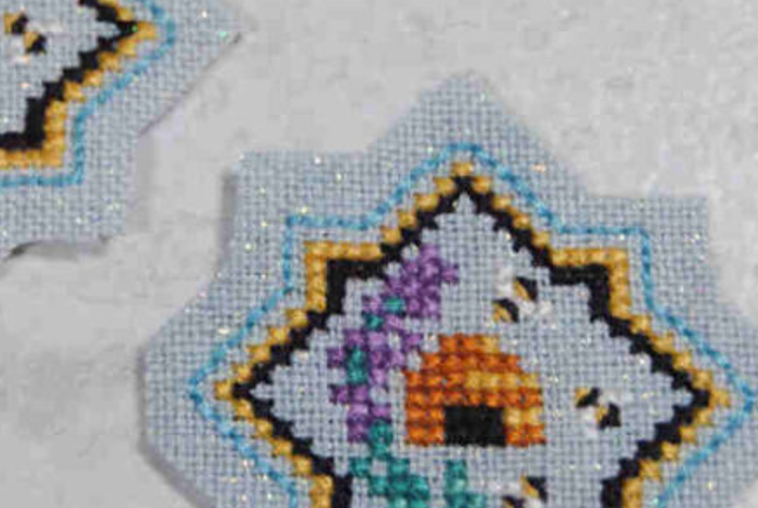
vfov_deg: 7.5
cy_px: 224
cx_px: 196
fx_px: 3858
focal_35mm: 183
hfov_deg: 11.2
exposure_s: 1/40
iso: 200
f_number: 6.3
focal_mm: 52
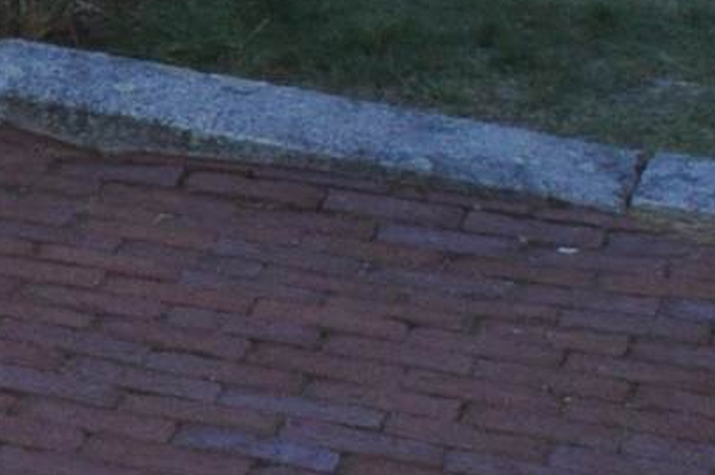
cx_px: -828
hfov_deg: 9.3
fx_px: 4067
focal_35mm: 205
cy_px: 249
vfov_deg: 6.7
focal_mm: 18
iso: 800
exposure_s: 1/200
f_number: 16
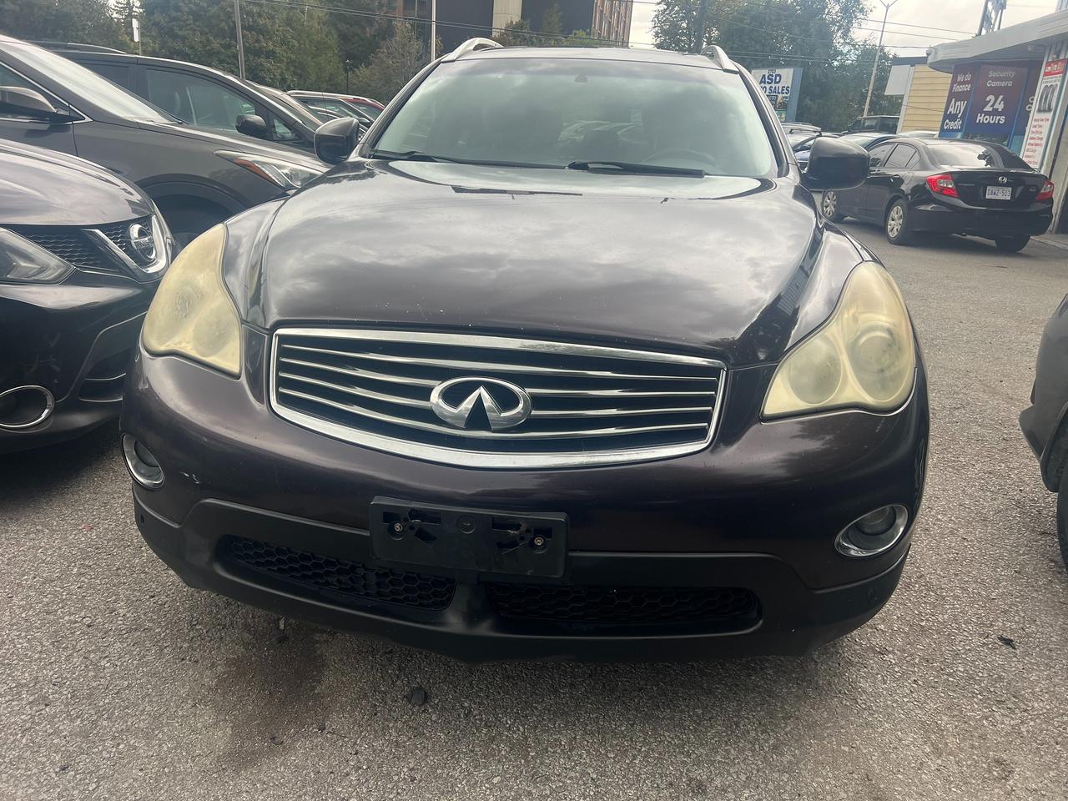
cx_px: 534
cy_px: 400
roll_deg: -4.2
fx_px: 802
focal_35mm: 26
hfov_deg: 67.3
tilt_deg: -19.7
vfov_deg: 53.1
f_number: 1.5
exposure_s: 1/302
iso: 50
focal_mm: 5.7
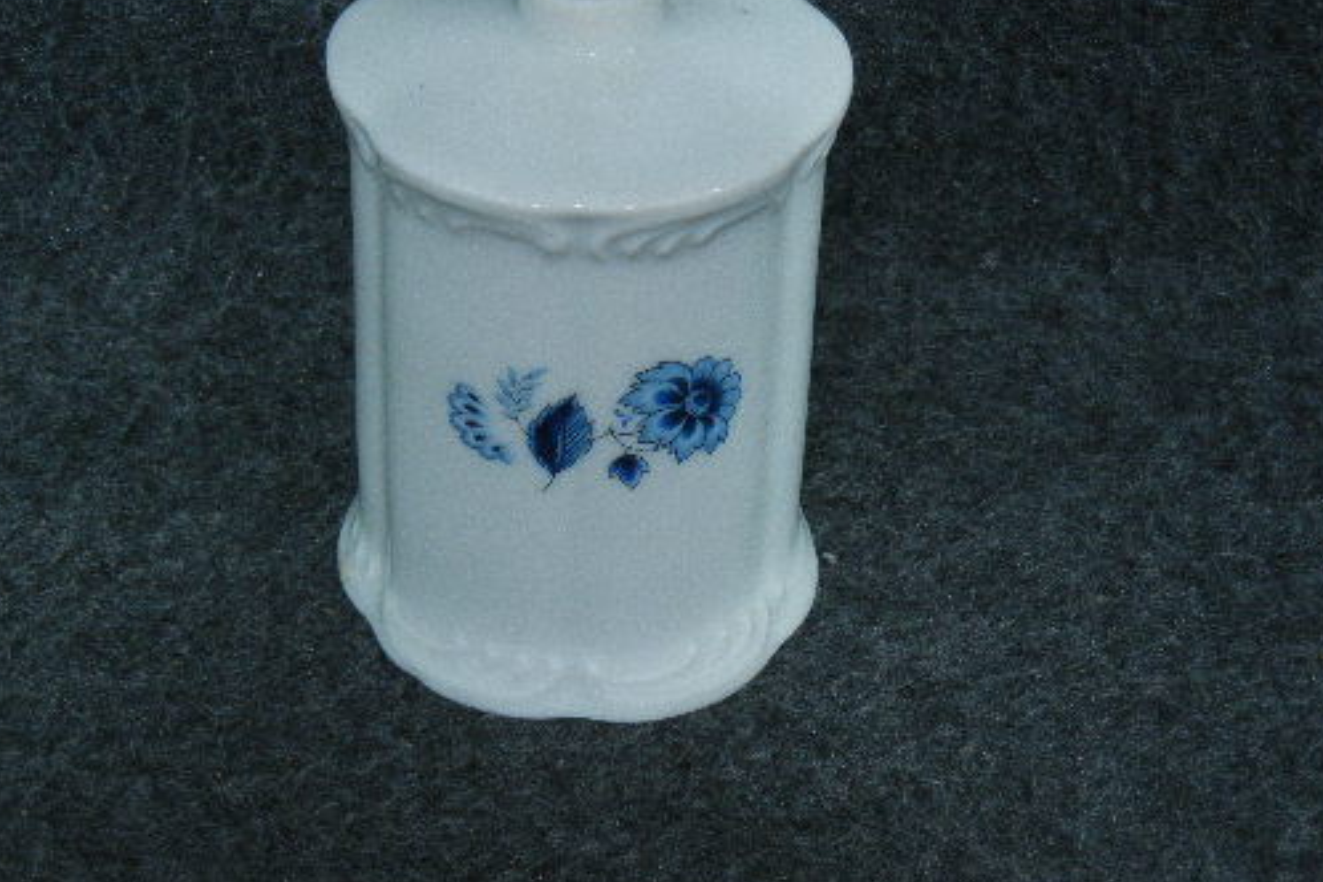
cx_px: 595
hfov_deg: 19.8
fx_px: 3785
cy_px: 361
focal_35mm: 103
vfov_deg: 13.3
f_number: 4.3
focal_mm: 13.9
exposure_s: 1/30
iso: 291
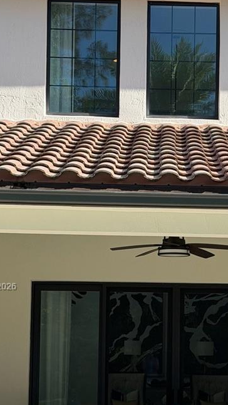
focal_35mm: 97
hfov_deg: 12.4
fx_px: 1042
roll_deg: -0.8
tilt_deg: +4.1
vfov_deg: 21.9
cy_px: 287
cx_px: 182
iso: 64
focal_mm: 6.76
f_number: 1.78
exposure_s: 1/1883
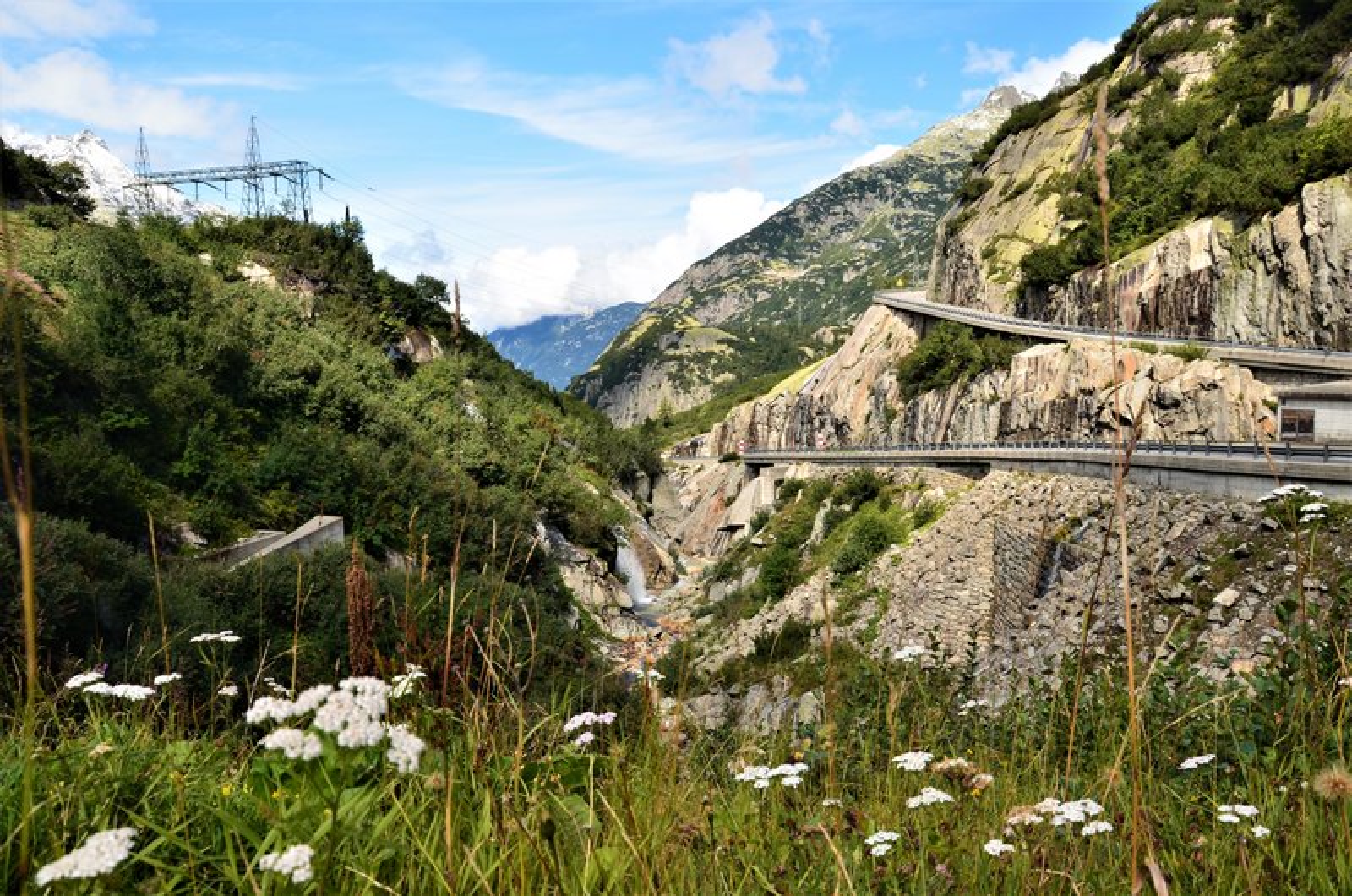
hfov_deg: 59.6
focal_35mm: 32
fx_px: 1181
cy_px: 448
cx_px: 676
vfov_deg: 41.5
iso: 320
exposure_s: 1/200
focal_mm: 21
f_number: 10
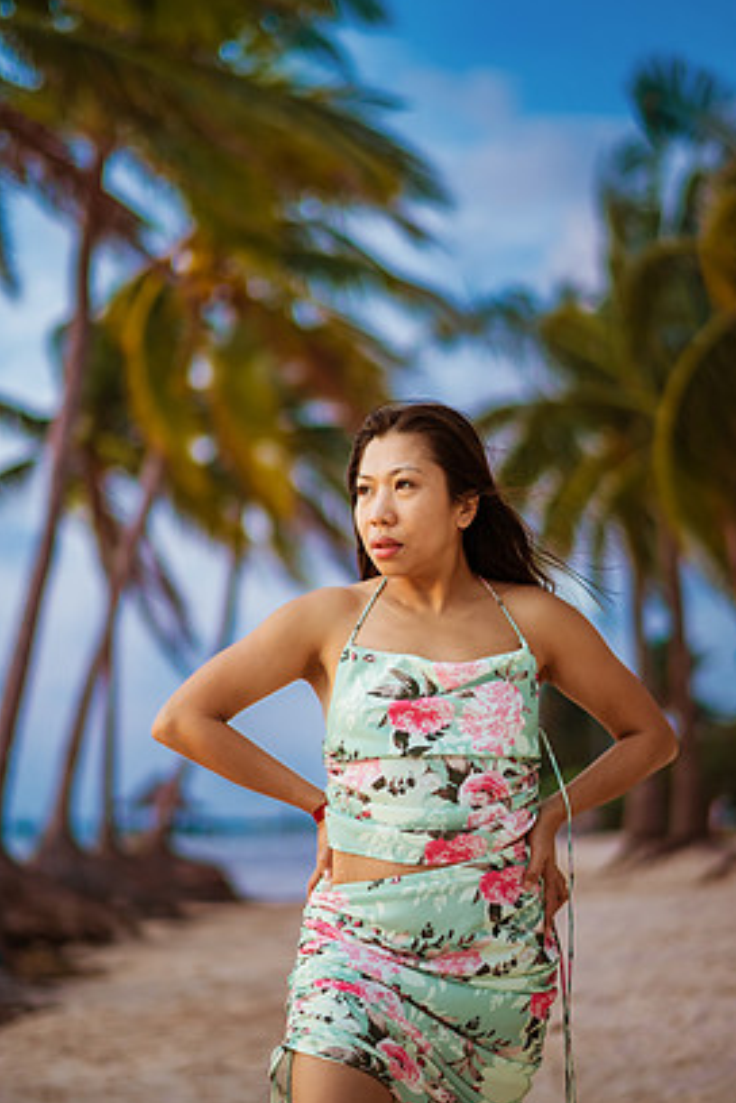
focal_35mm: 64
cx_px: 403
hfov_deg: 21.2
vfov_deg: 31.4
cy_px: 560
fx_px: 1963
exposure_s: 1/8000
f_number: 1.4
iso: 640
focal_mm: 58
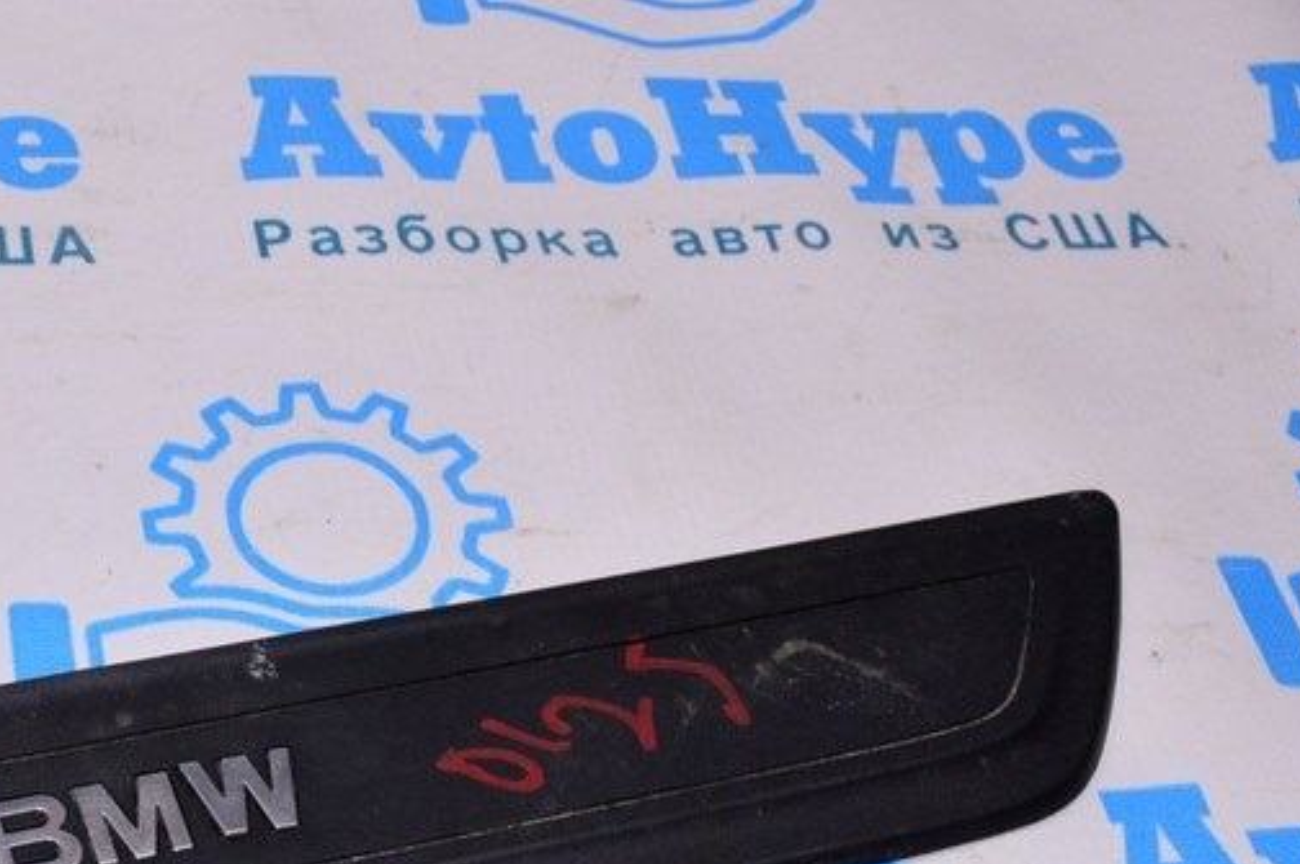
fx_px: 2417
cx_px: 137
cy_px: 876
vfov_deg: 19.6
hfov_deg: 28.9
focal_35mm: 67
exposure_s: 1/200
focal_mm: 22
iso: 1600
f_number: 8
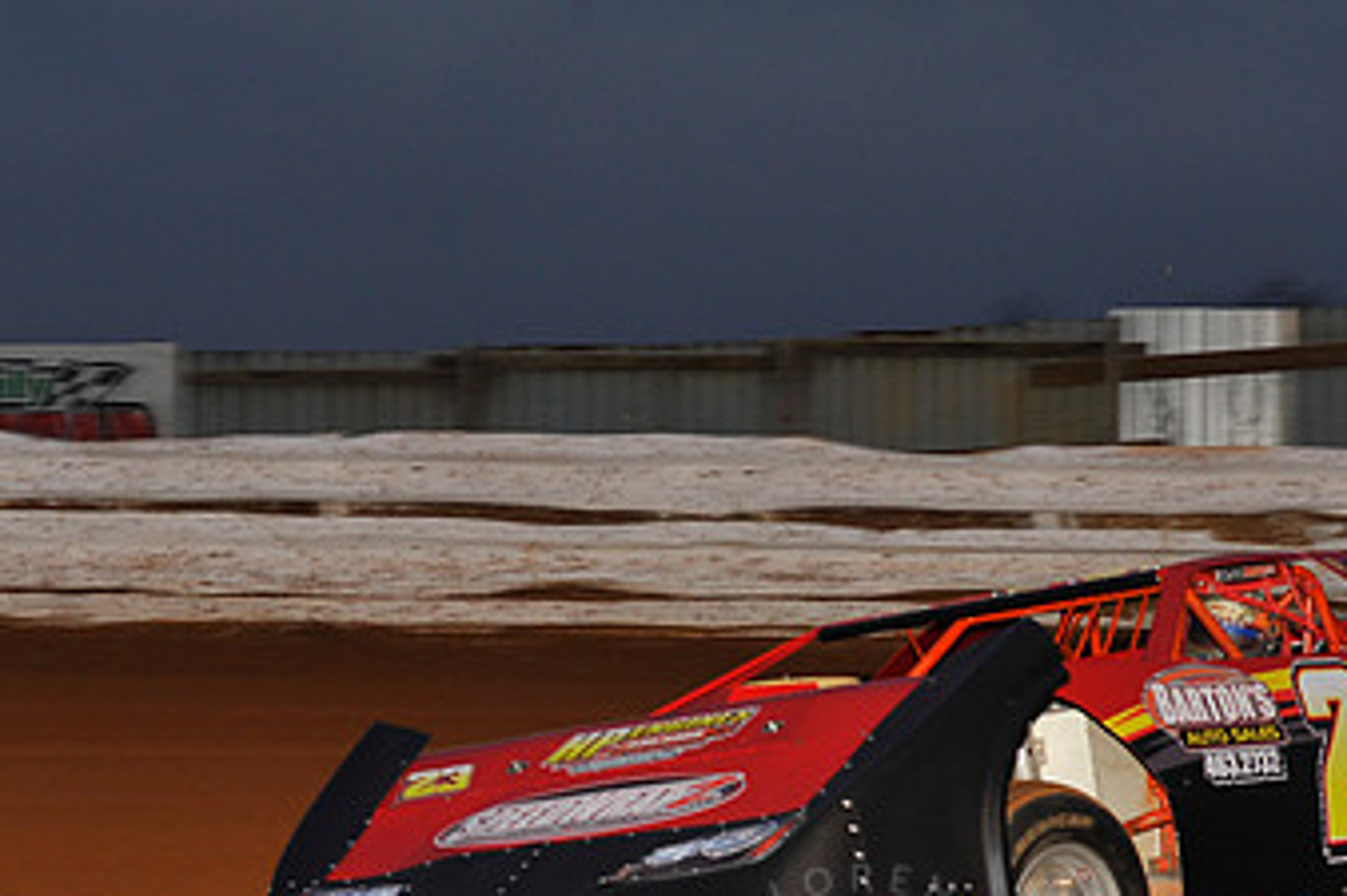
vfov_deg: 8.7
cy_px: 737
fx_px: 5909
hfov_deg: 13.0
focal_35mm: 158
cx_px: 861
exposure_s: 1/250
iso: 500
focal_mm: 92
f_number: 7.1
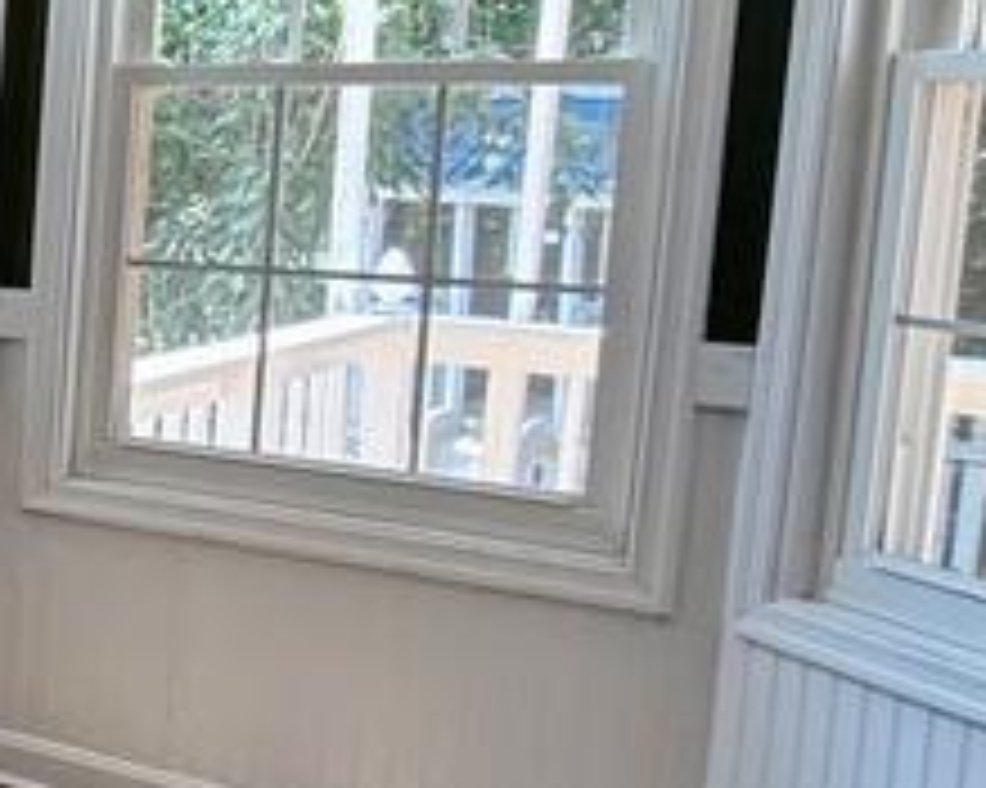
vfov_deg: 23.8
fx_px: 1867
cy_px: 315
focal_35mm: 64
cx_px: -806
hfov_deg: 20.5
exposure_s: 1/120
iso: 125
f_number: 2.2
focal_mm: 2.22
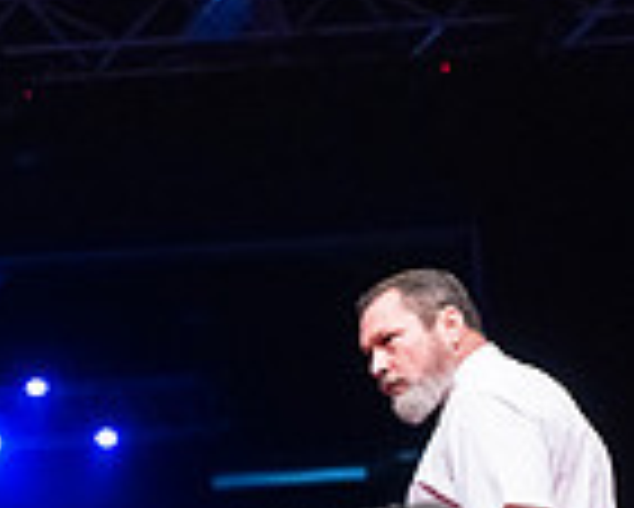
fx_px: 2760
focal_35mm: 147
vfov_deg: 10.1
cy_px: 798
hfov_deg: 11.7
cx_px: -661
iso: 4000
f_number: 2.8
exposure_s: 1/1000
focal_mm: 38
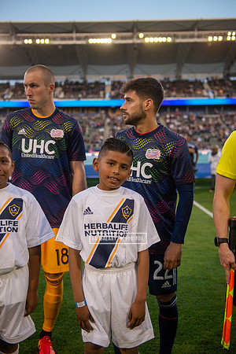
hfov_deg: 35.1
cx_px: 118
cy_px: 177
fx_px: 374
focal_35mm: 38
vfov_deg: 50.7
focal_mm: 38
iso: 200
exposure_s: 1/1250
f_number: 2.8
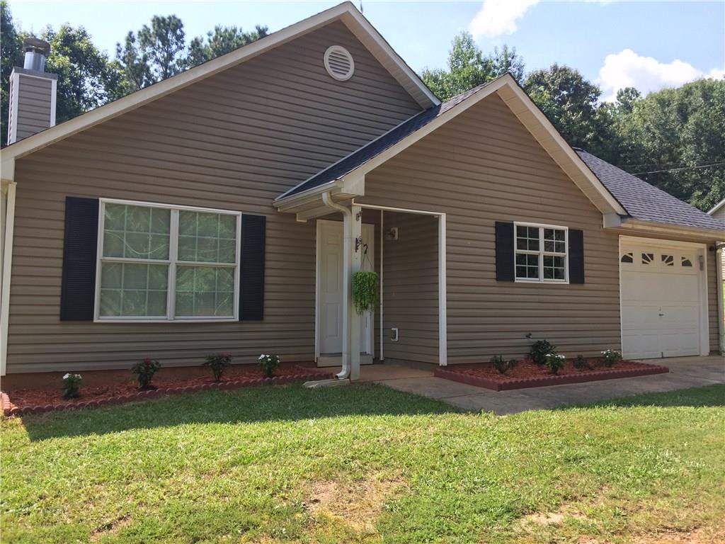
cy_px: 272
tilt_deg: +3.2
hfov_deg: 61.7
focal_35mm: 29
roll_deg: -1.5
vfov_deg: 48.2
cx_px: 362
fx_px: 607
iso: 32
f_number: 2.2
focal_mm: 4.15
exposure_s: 1/659
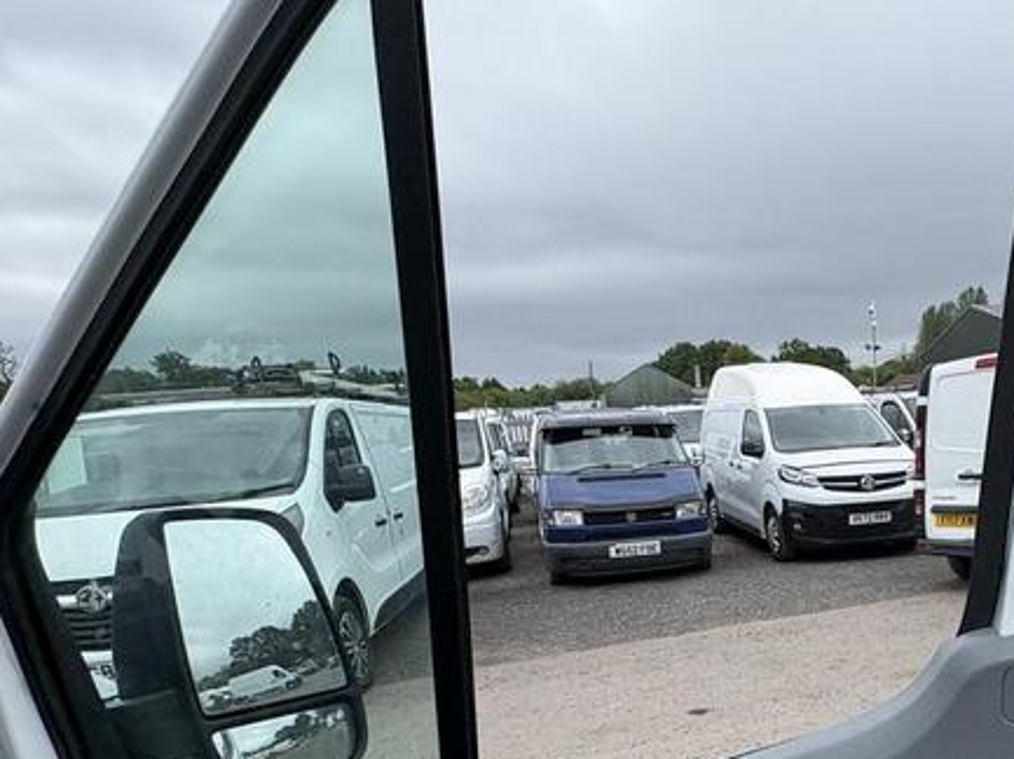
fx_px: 849
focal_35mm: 29
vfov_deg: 43.1
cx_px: 820
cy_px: 712
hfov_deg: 56.9
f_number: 2.2
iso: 50
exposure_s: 1/1198
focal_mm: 2.22
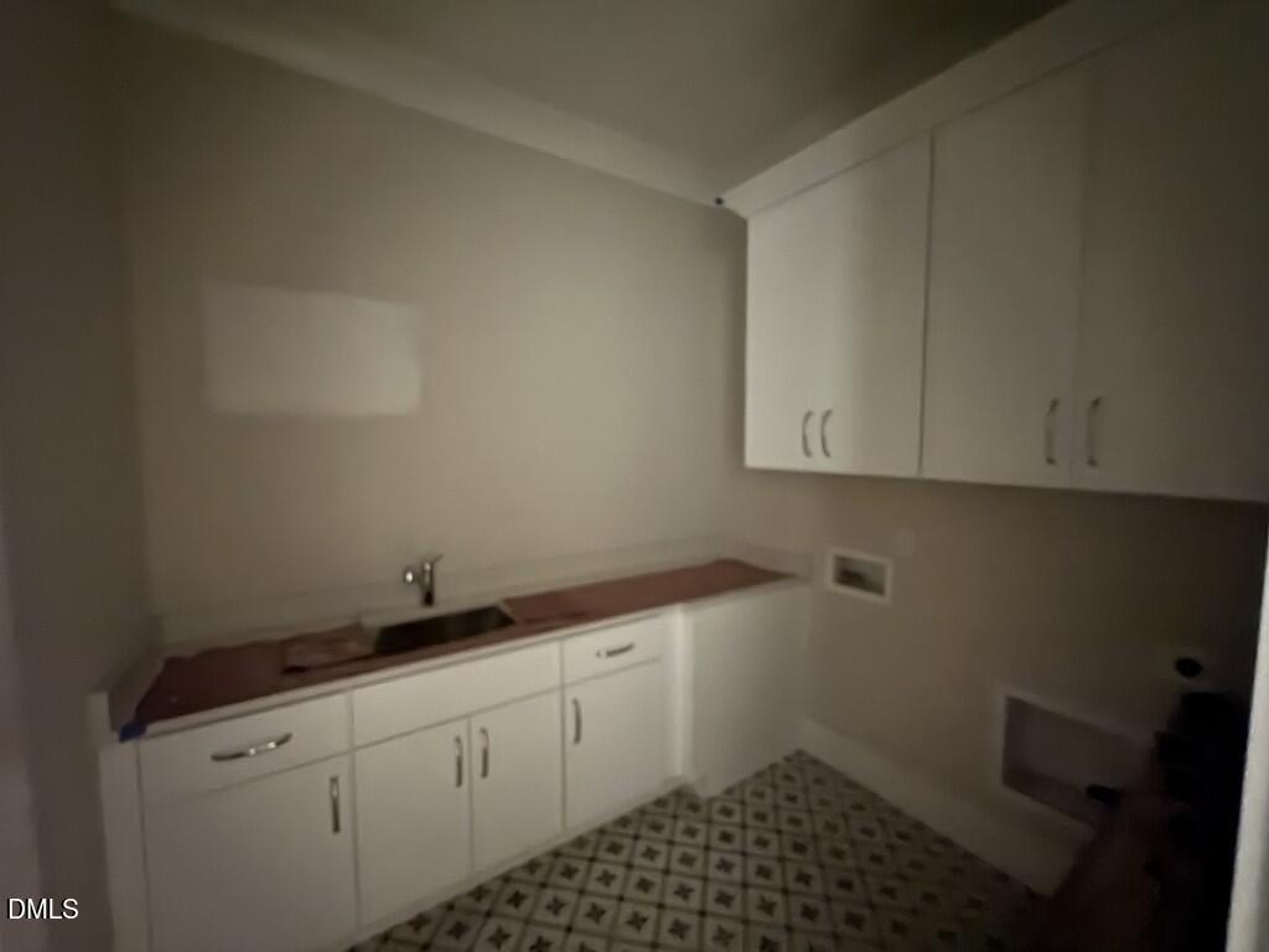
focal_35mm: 14
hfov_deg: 102.1
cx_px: 634
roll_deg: +0.9
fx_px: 513
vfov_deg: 85.7
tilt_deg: -4.2
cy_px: 476
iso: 4000
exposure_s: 1/7
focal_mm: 2.22
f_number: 2.2
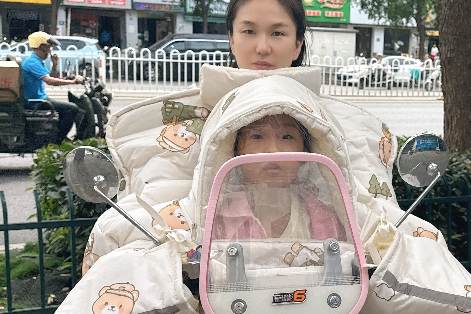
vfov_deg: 21.8
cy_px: 216
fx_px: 811
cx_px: 354
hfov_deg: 31.8
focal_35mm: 62
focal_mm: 6.76
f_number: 1.78
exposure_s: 1/2331
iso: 80
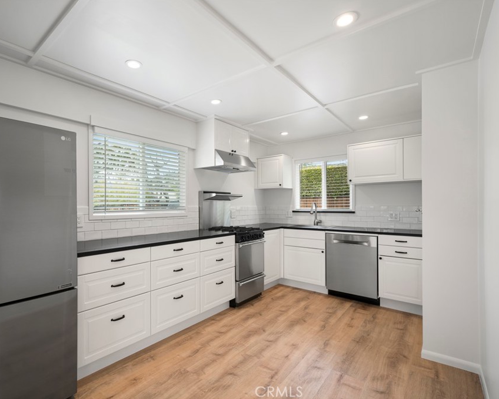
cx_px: 214
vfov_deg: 77.0
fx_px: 251
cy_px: 200
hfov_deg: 89.1
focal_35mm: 17
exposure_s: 1/15
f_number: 8
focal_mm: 15
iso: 200
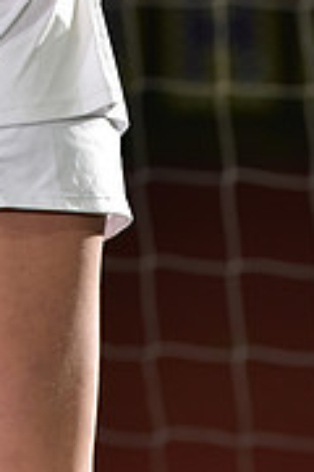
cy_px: -244
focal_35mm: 646
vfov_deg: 3.2
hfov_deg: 2.1
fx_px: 8451
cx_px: -90
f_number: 5
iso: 1000
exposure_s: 1/200
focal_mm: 200
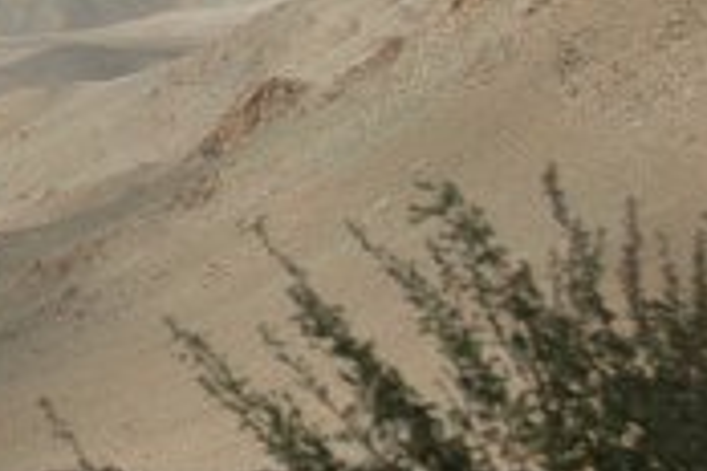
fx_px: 3301
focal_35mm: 168
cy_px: -264
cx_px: -607
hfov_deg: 11.3
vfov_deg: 8.0
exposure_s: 1/1600
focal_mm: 27
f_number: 5.6
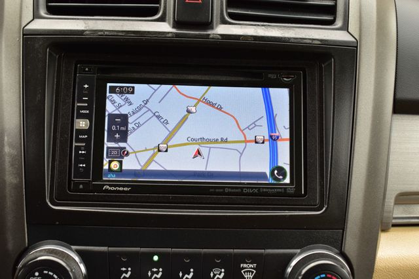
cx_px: 210
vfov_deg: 28.0
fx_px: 558
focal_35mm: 48
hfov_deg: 41.1
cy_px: 140
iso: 400
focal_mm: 32
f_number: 8
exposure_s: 1/50
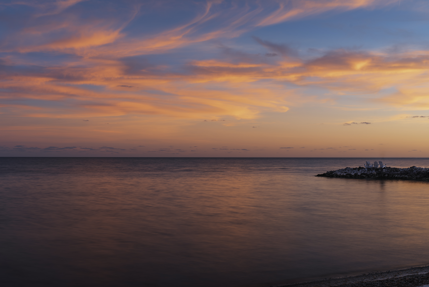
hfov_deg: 39.6
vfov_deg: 27.0
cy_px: 144
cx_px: 214
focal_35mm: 50
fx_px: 596
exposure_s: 3
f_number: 10
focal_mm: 50
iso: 125
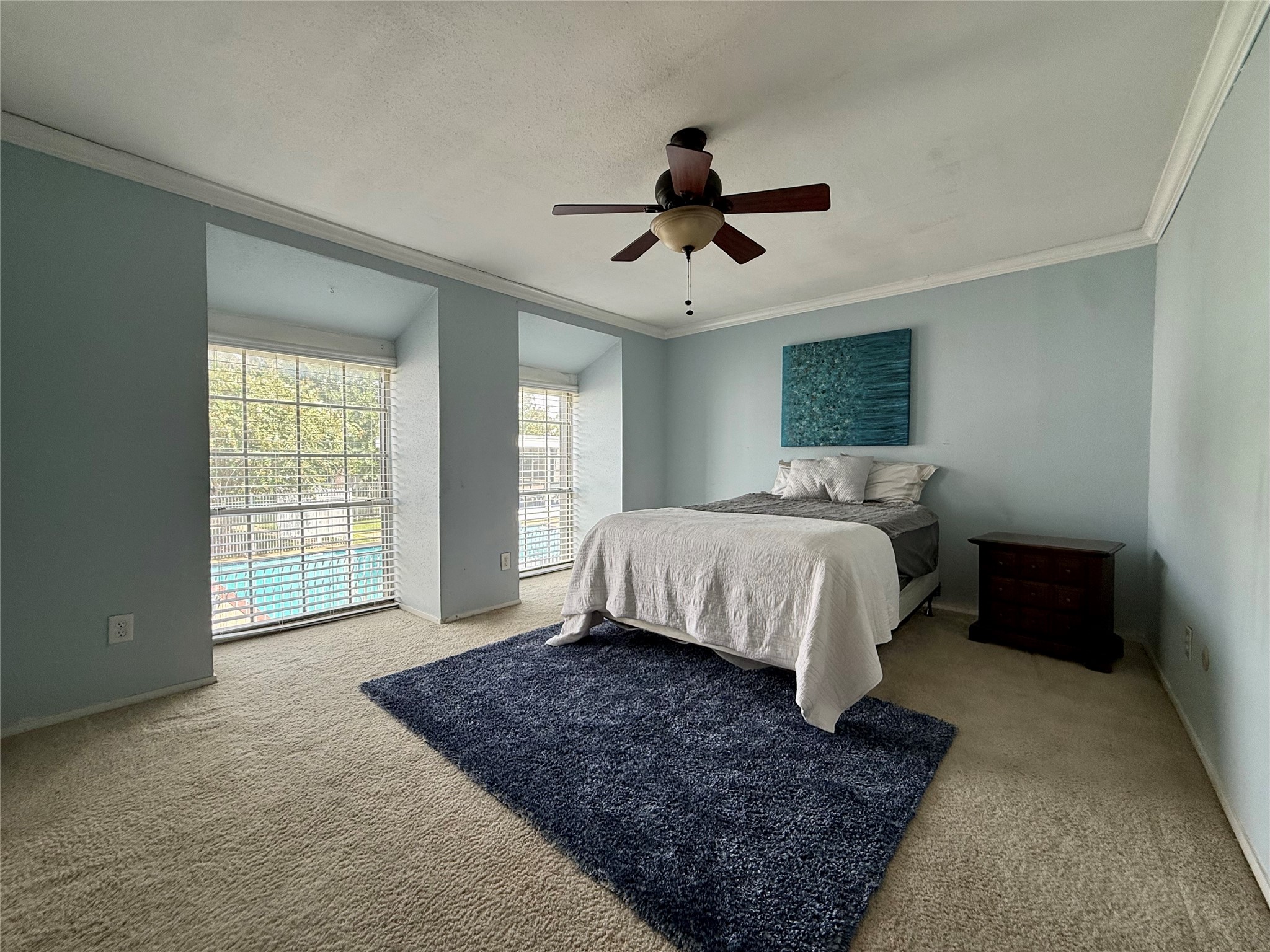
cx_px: 635
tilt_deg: -0.5
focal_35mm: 14
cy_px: 476
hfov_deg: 102.1
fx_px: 514
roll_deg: +0.4
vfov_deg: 85.7
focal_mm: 2.22
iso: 80
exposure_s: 1/120
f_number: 2.2
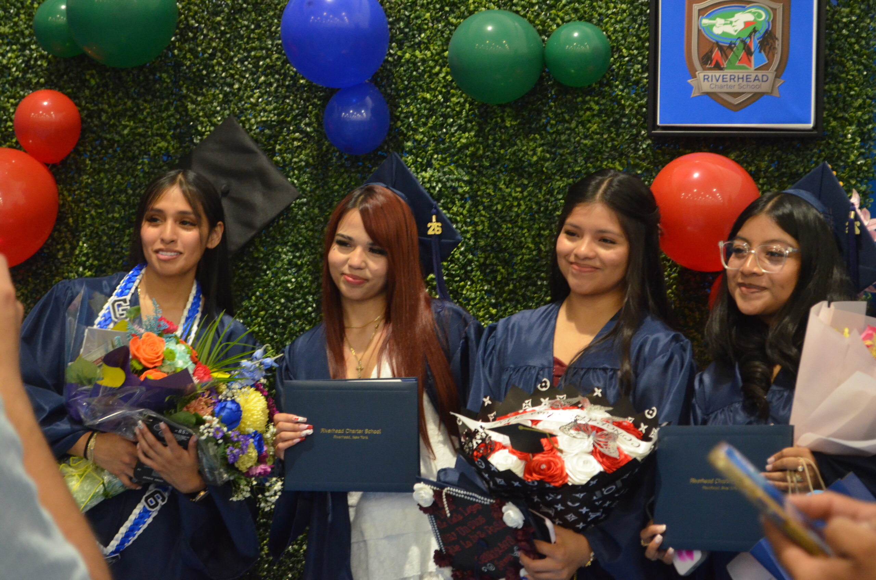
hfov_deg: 24.7
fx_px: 2003
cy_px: 290
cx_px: 438
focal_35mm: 82
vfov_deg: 16.5
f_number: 5.6
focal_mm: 55
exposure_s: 1/30
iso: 2500
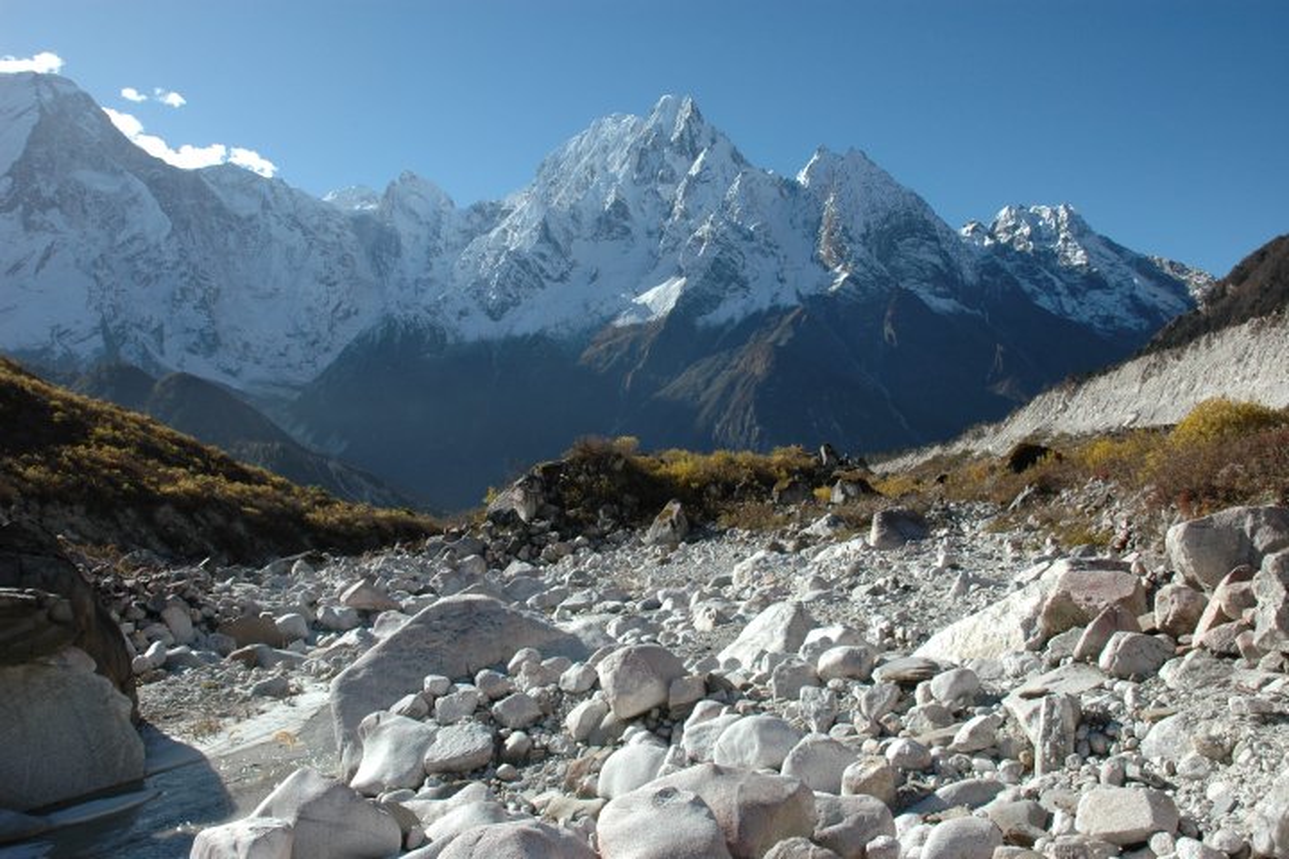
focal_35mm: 27
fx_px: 967
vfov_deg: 47.9
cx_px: 644
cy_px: 430
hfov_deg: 67.4
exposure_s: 1/320
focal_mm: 18
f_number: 9
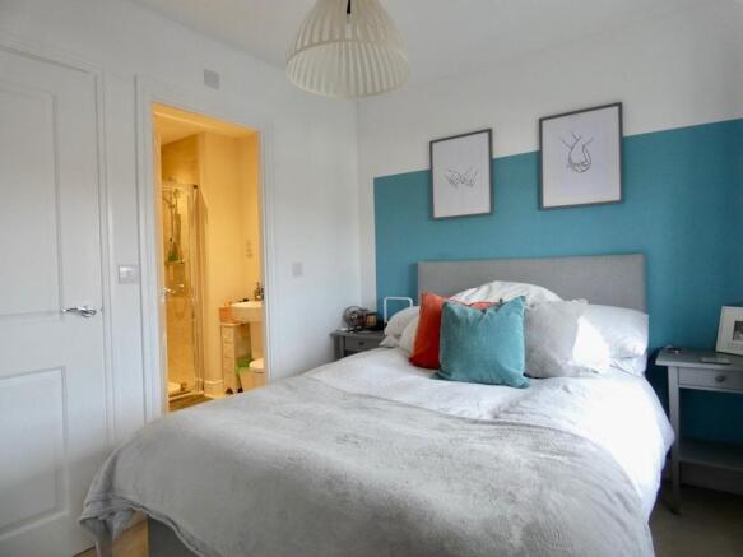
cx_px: 372
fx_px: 429
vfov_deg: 66.0
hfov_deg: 81.8
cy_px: 278
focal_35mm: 20
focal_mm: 3.6
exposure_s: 1/60
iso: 400
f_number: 2.8
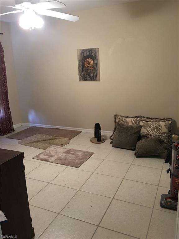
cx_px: 90
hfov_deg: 48.2
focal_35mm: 29
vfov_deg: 61.7
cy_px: 120
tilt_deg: -13.5
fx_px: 200
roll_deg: +2.2
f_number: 2.2
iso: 64
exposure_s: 1/15
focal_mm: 4.15
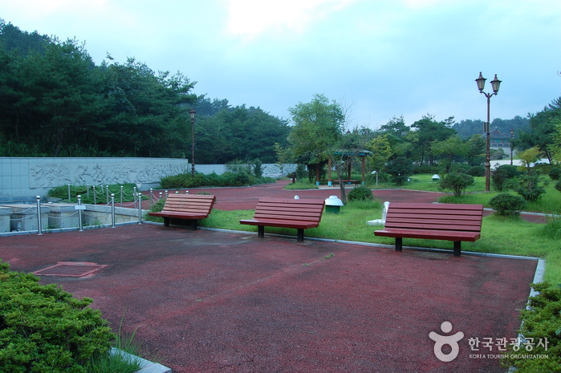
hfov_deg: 67.4
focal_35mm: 27
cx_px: 280
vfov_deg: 47.9
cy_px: 186
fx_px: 420
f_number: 7.1
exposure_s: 1/30
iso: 450
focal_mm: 18
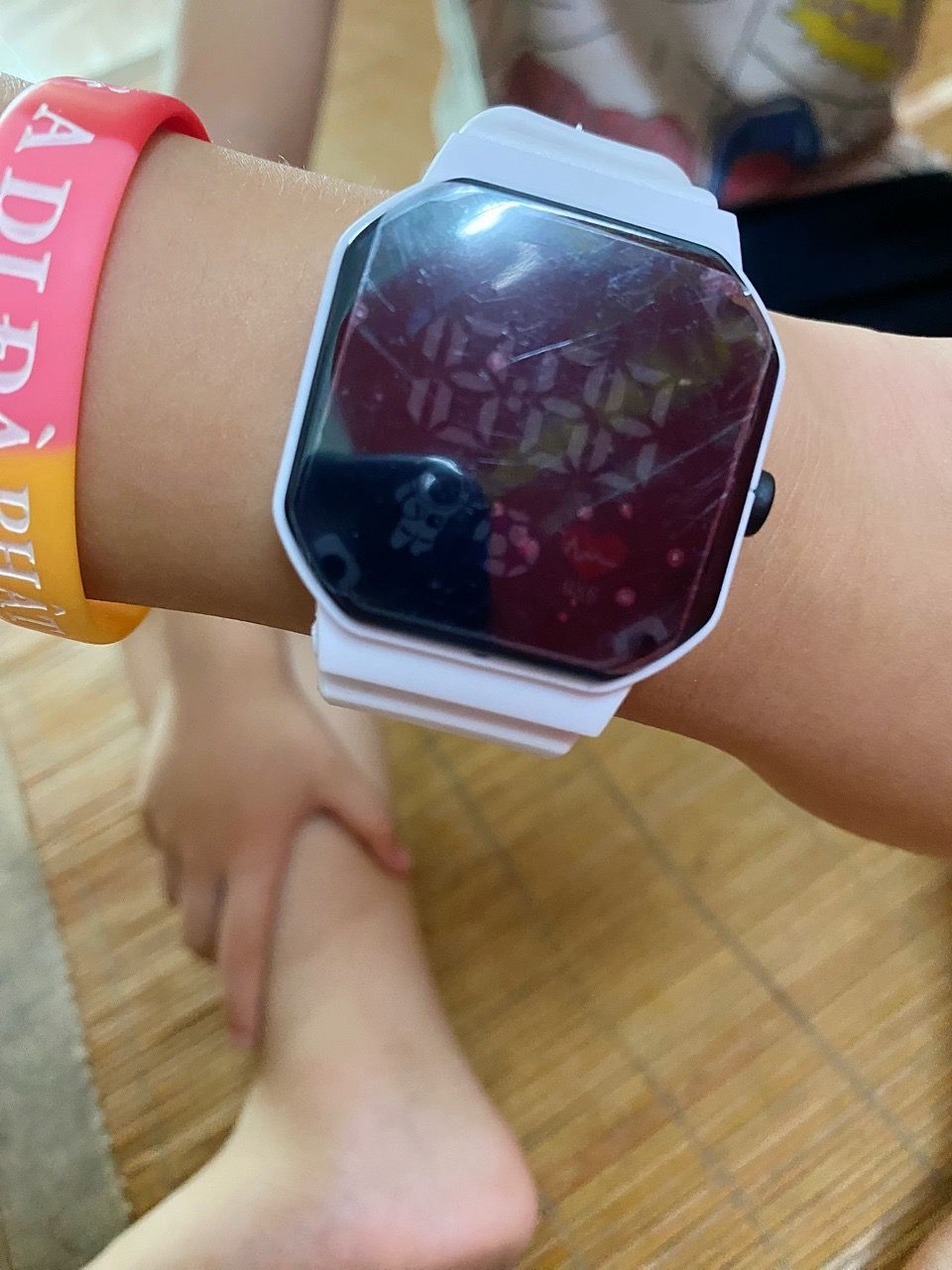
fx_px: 917
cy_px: 635
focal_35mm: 25
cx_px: 476
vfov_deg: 69.4
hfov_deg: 54.9
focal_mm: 4.25
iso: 500
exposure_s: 1/60
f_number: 1.8
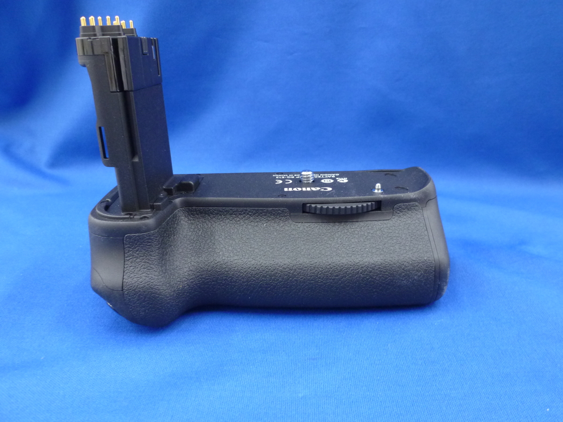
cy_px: 211
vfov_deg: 54.9
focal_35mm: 25
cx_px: 282
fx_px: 407
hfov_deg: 69.4
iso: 250
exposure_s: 1/30
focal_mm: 4.5
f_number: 2.8
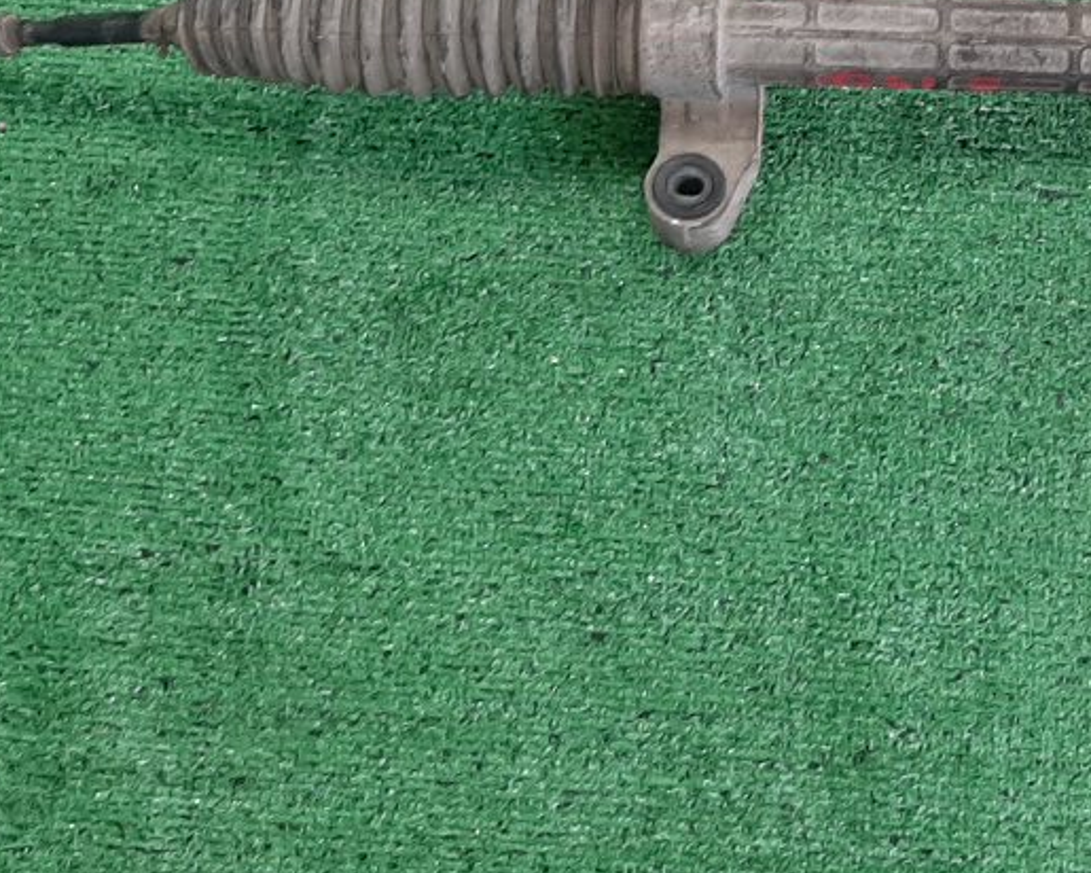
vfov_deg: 20.9
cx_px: 1023
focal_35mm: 71
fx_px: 2293
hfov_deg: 25.7
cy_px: 34
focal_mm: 3.93
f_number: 1.7
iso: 134
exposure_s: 1/50
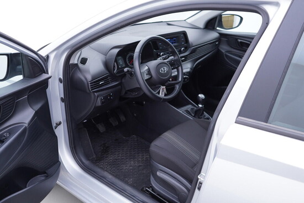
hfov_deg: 53.1
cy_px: 102
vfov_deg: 36.9
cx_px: 152
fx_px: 304
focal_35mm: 36
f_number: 2.8
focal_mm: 24
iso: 125
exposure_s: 1/40
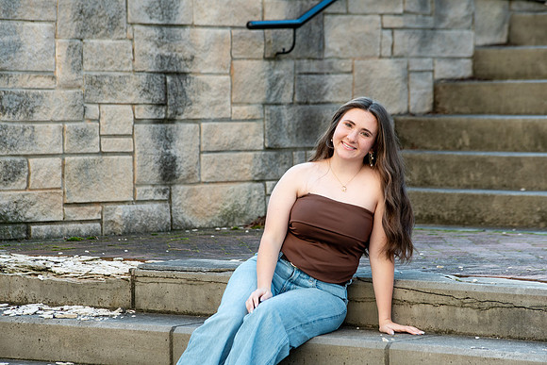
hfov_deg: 10.3
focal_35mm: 200
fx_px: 3039
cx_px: 274
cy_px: 182
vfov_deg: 6.9
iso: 640
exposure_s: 1/250
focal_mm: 200
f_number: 6.3
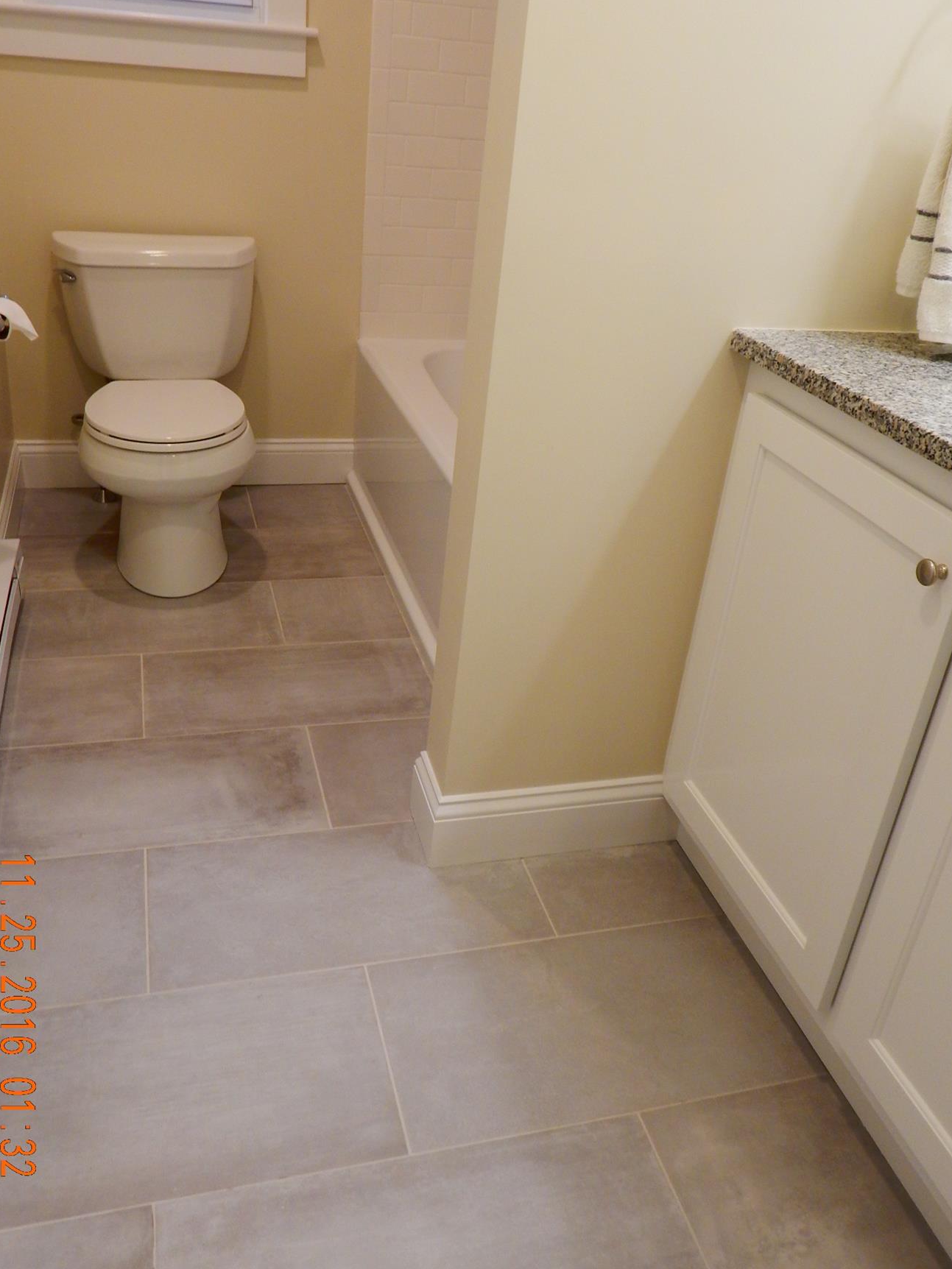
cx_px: 455
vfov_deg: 61.5
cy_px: 569
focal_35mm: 29
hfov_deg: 48.2
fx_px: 1063
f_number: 3.1
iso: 125
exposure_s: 1/30
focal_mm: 4.5
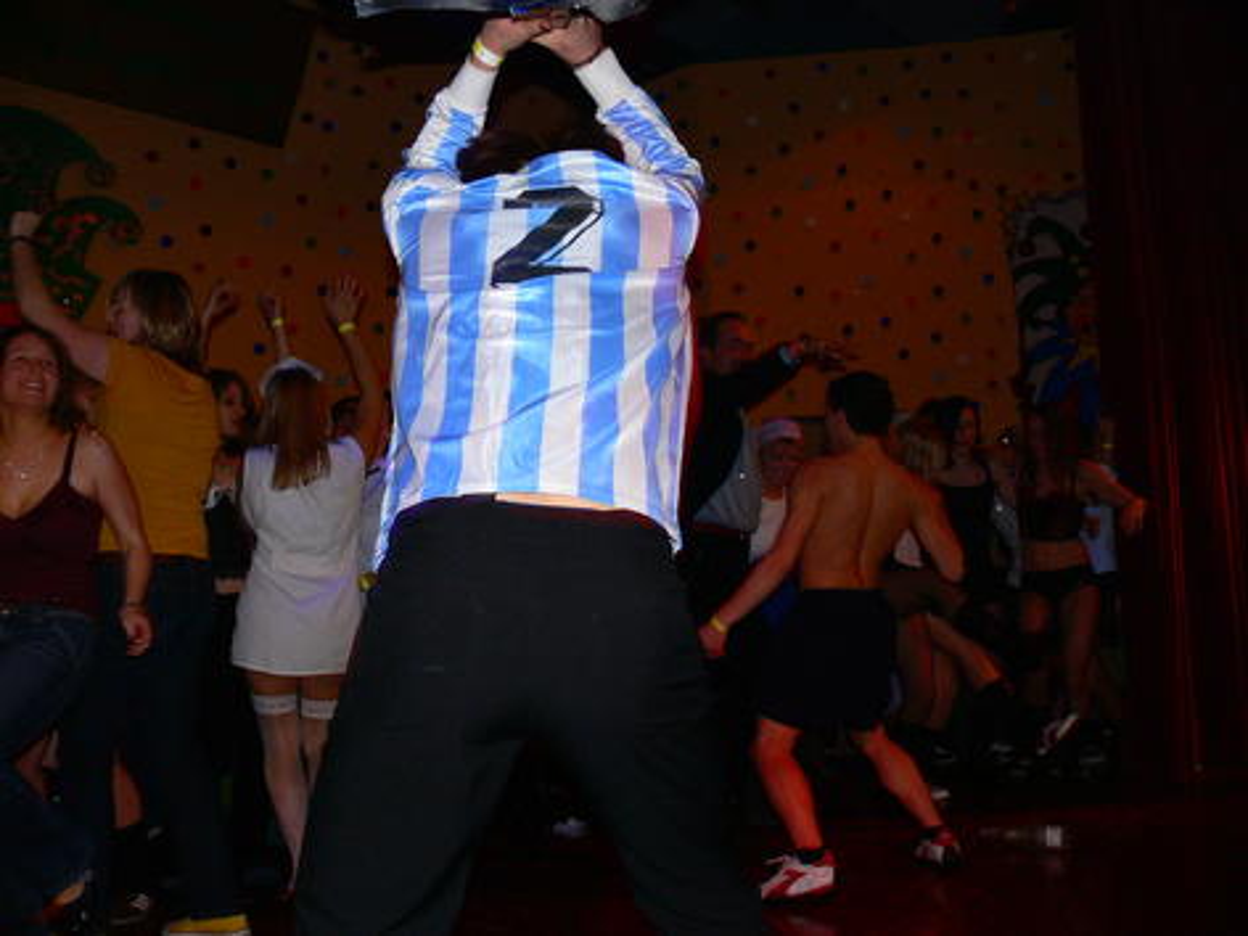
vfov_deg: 40.7
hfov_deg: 52.6
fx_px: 1262
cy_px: 468
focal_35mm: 35
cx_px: 624
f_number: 2.8
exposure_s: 1/30
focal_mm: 7.4
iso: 100
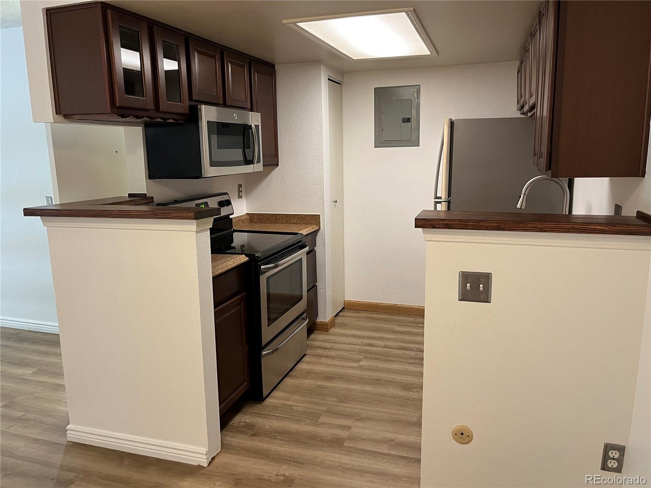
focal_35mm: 26
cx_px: 326
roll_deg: +0.8
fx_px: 489
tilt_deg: -10.6
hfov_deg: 67.3
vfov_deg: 53.1
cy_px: 244
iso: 250
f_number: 1.6
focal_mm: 5.1
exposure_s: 1/60
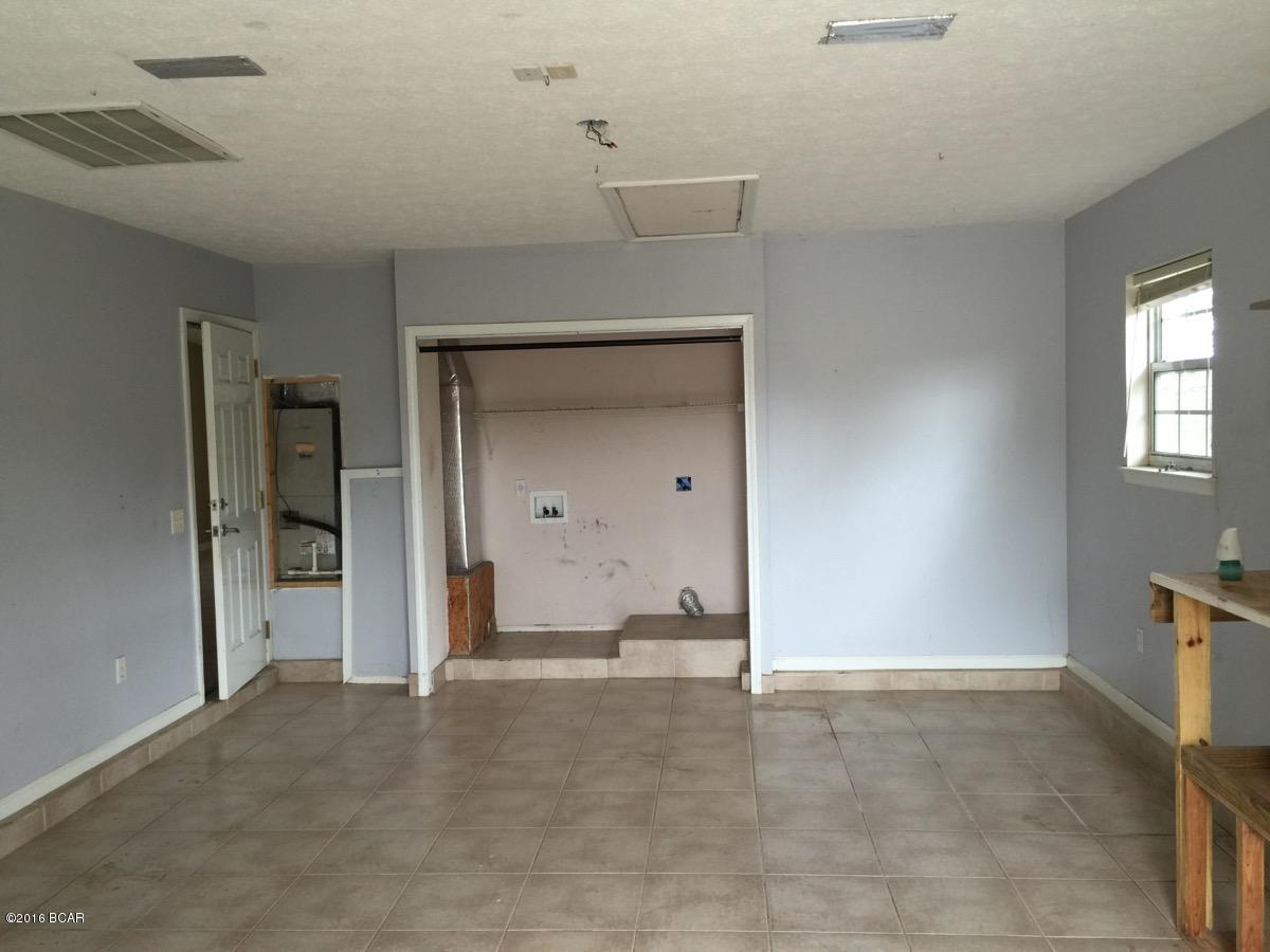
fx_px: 1064
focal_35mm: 29
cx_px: 635
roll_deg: +0.8
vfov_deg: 48.2
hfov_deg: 61.7
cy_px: 476
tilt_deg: -1.8
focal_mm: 4.15
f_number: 2.2
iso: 32
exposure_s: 1/15
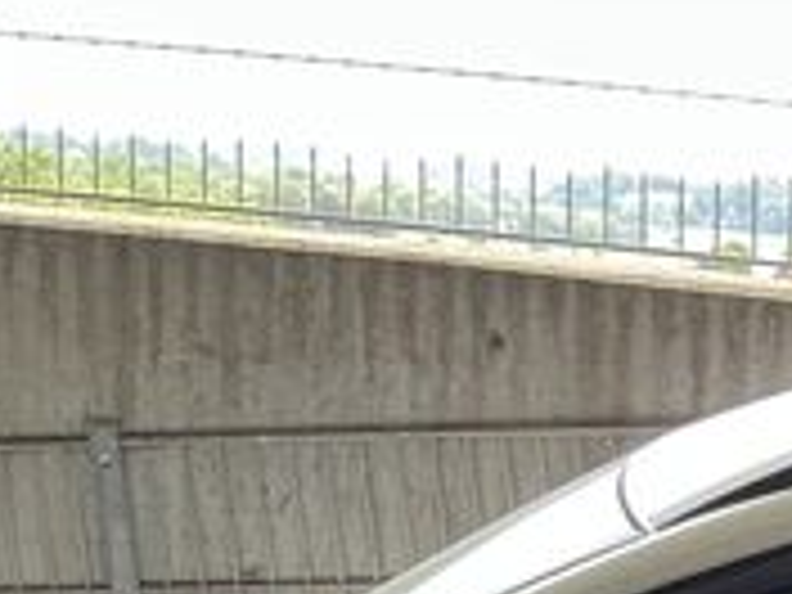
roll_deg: -5.6
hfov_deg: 14.1
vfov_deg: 10.5
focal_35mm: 127
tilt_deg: -17.7
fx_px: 2906
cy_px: 1282
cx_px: 1346
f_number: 1.8
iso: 64
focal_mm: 3
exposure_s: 1/111
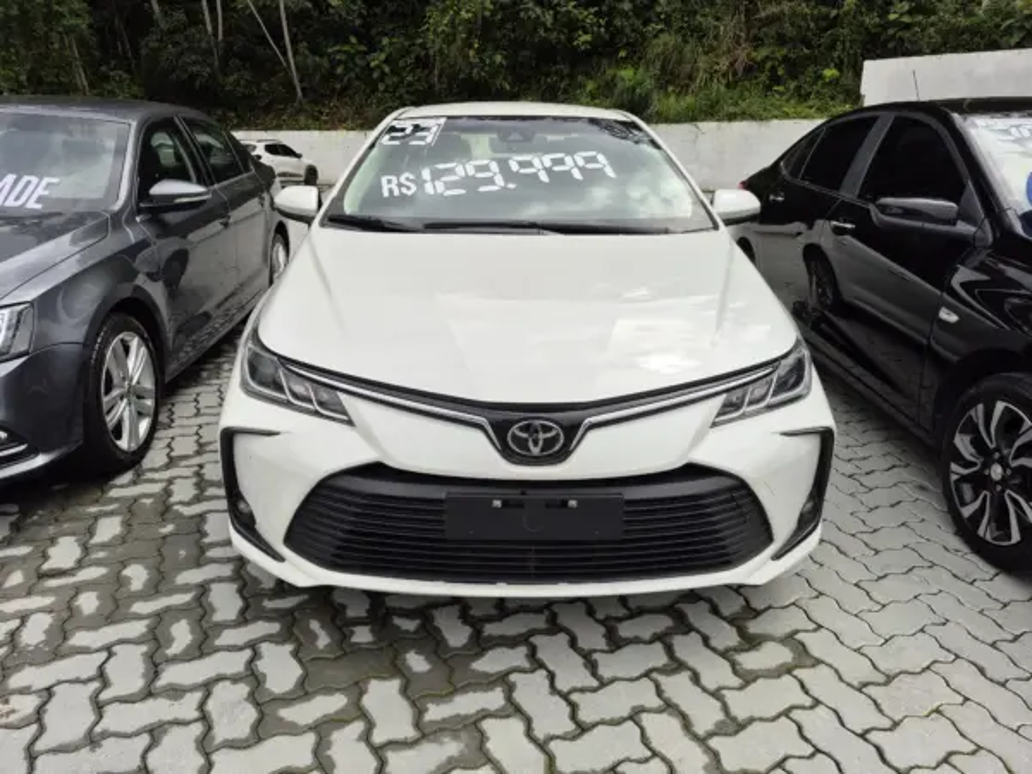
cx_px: 516
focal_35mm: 23
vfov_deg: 58.9
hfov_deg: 73.9
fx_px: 686
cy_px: 387
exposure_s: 1/1692
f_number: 1.8
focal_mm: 5.4
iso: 25
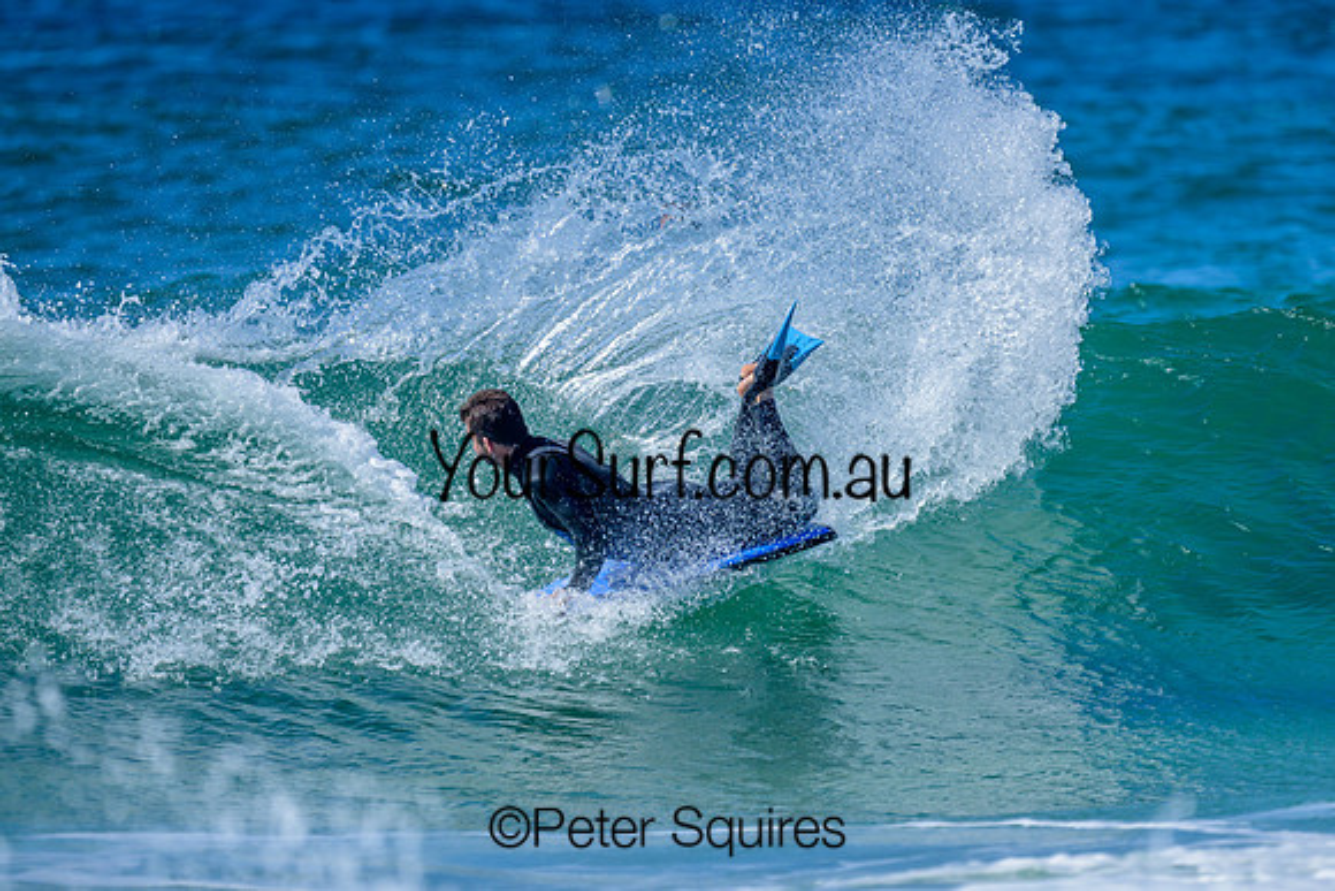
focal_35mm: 931
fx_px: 34529
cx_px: 772
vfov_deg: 1.5
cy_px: 518
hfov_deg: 2.2
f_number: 6.3
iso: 320
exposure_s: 1/2000
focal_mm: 800
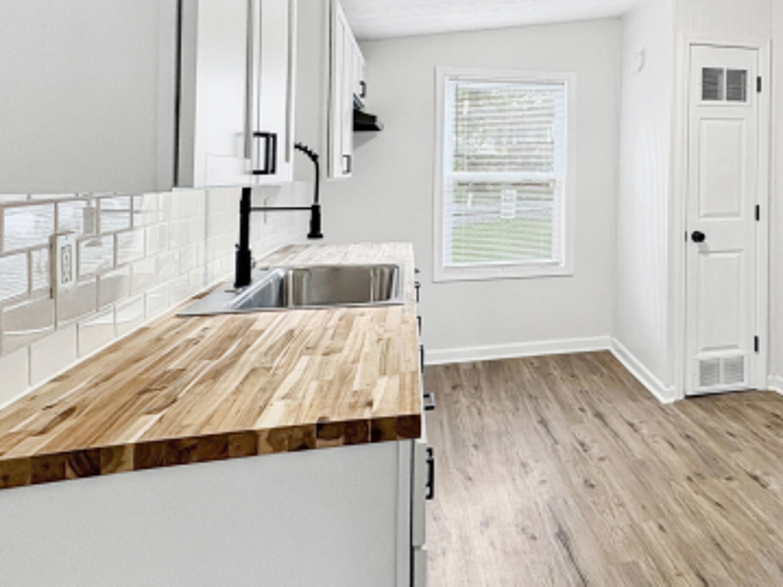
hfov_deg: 63.2
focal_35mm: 26
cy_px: 247
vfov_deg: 52.8
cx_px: 592
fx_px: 588
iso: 125
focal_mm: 2.2
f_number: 2.2
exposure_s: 1/60
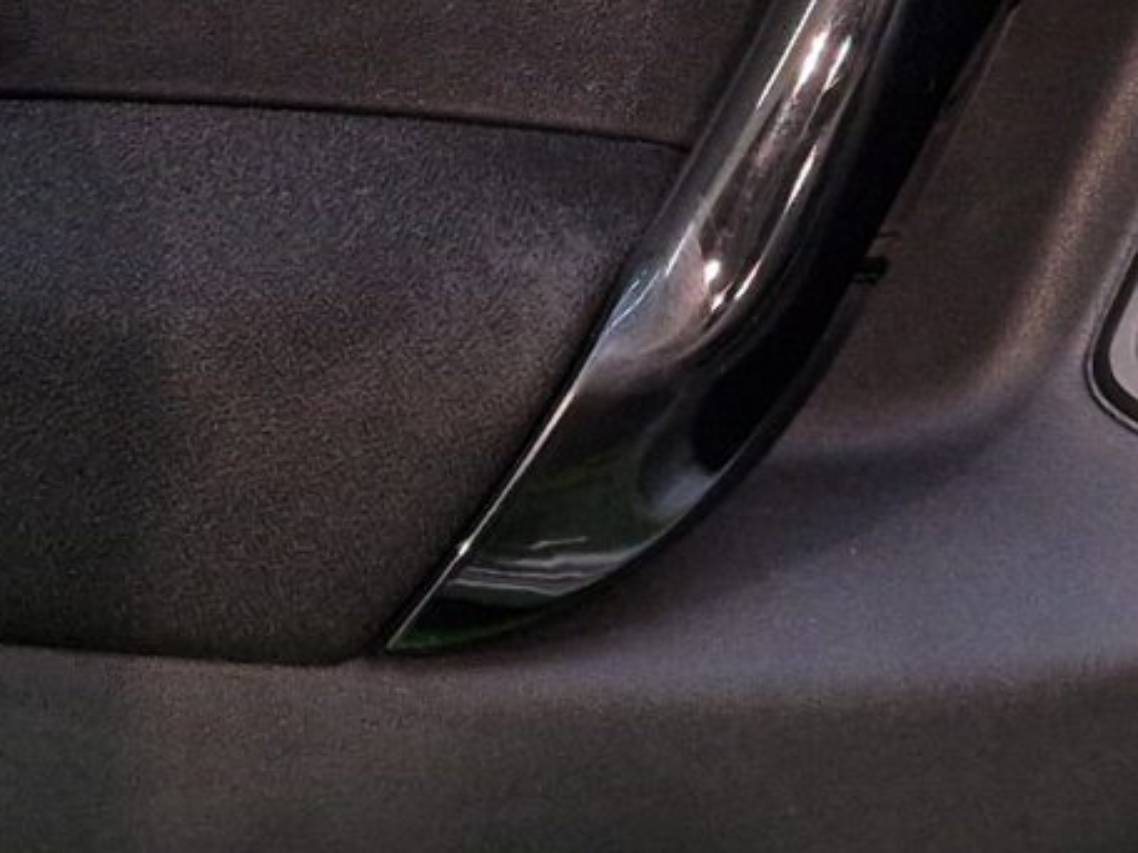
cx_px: 701
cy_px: -102
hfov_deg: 15.3
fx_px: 4241
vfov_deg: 11.3
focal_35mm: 129
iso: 160
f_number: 1.8
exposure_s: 1/100
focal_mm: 6.4
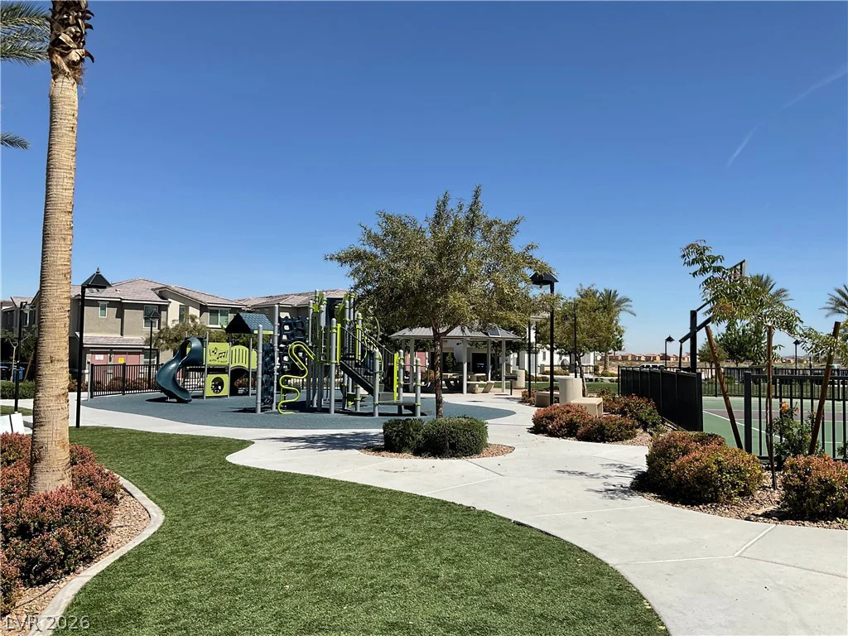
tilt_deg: +2.3
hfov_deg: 61.7
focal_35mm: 29
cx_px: 424
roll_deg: -0.7
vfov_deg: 48.2
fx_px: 710
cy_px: 318
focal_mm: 3
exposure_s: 1/2667
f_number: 1.8
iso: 16
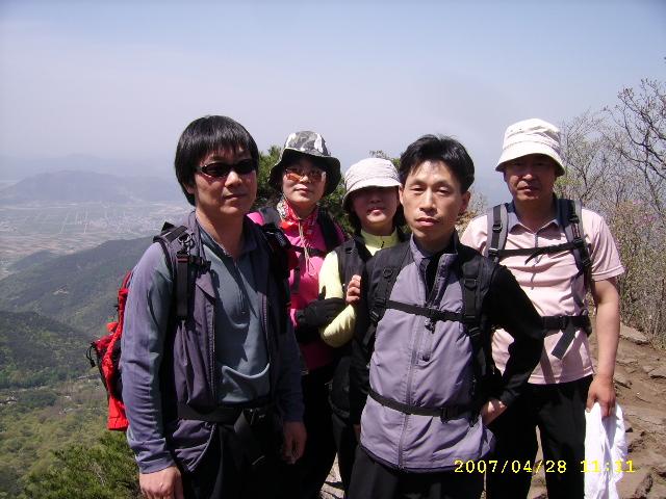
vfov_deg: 40.7
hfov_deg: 52.6
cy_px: 250
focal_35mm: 35
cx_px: 333
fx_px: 673
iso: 50
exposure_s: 1/324
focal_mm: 5.95
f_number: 5.8
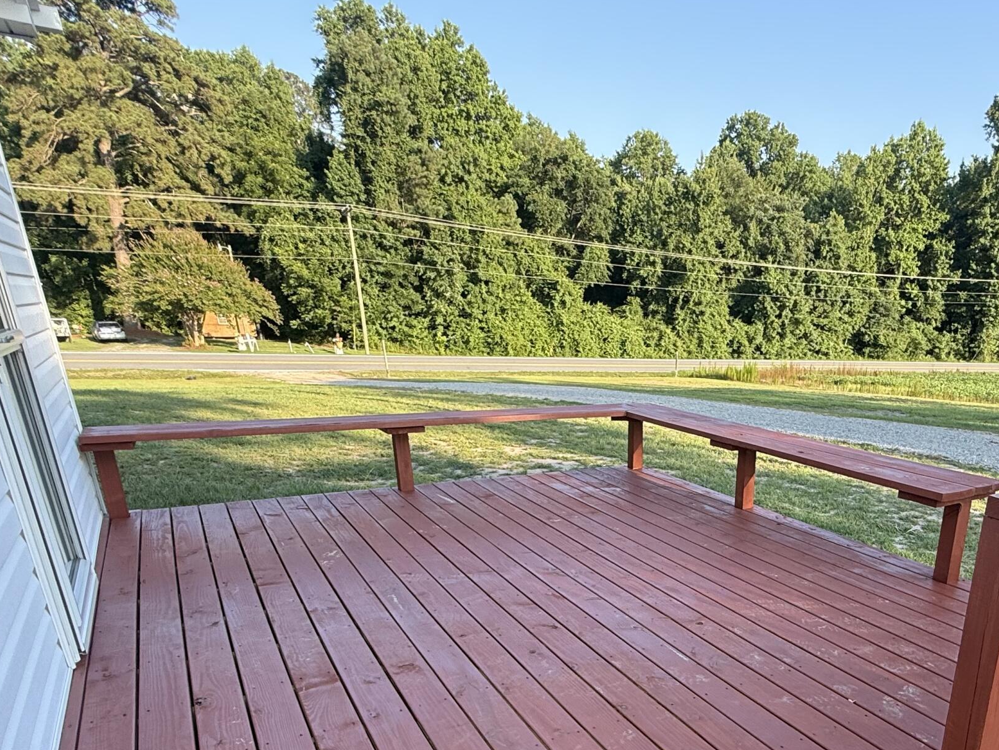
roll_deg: -1.9
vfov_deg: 49.4
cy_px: 619
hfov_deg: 64.7
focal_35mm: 26
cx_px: 703
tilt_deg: -20.4
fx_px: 751
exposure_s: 1/245
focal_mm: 2.22
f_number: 2.2
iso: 50
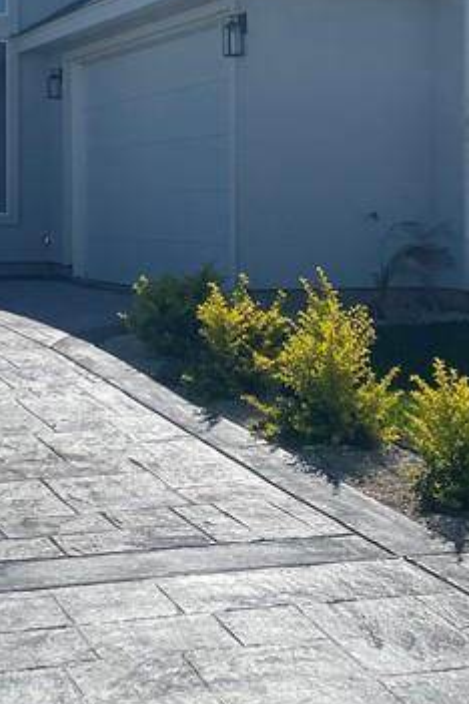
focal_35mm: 79
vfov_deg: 25.4
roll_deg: +0.0
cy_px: 199
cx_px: 88
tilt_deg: +1.7
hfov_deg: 17.1
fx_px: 1544
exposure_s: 1/8403
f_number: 1.6
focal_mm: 4.2
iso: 32
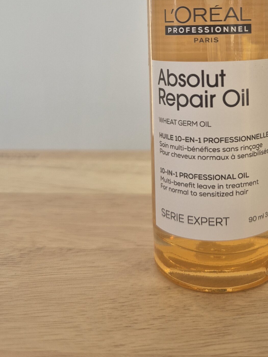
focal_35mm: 42
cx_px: 220
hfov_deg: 33.2
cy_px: 70
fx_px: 434
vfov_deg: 42.7
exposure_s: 1/62
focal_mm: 5.4
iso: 80
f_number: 1.8
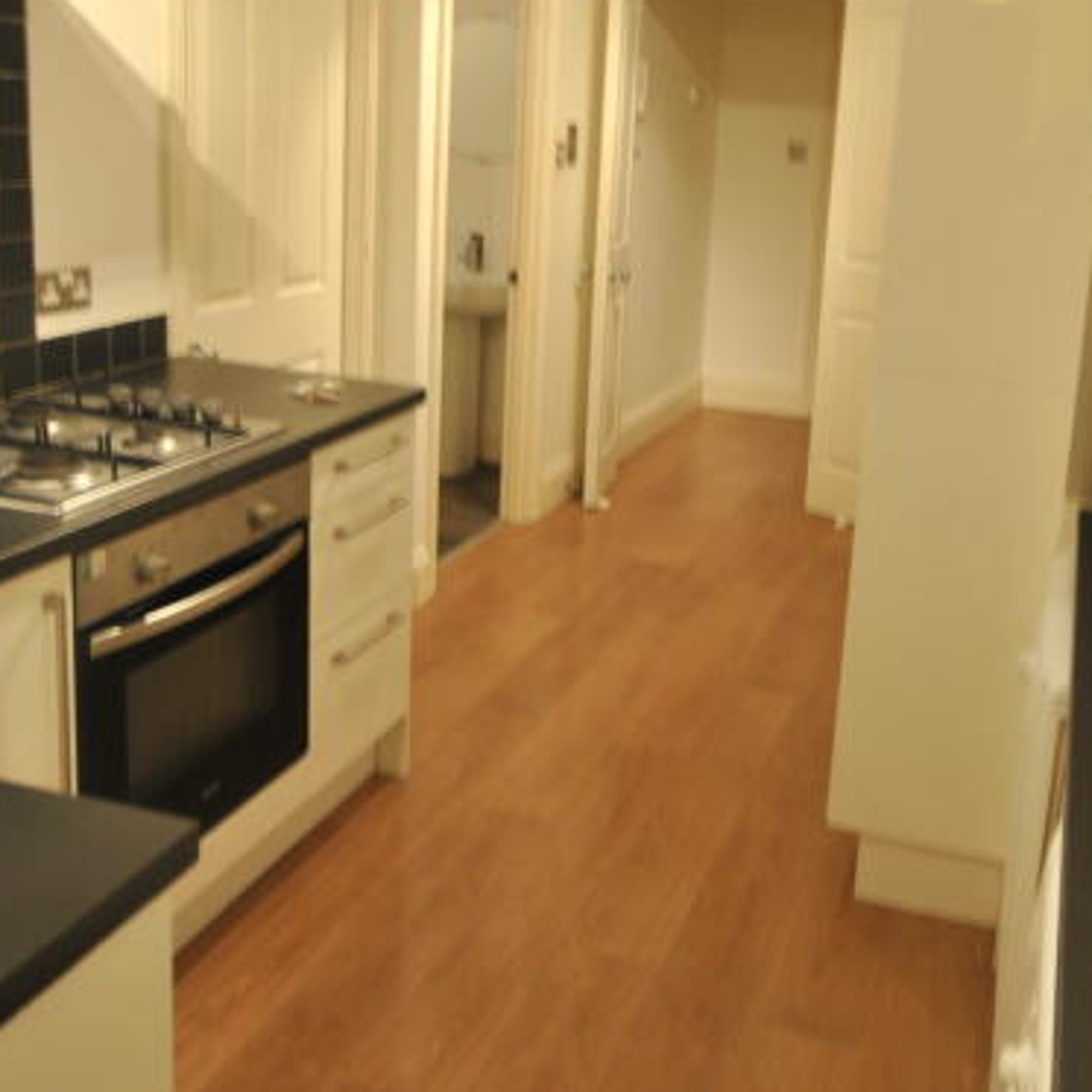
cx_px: 714
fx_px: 1249
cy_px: 353
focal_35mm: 35
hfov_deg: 46.6
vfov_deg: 46.4
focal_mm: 10
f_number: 4
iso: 100
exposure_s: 1/3
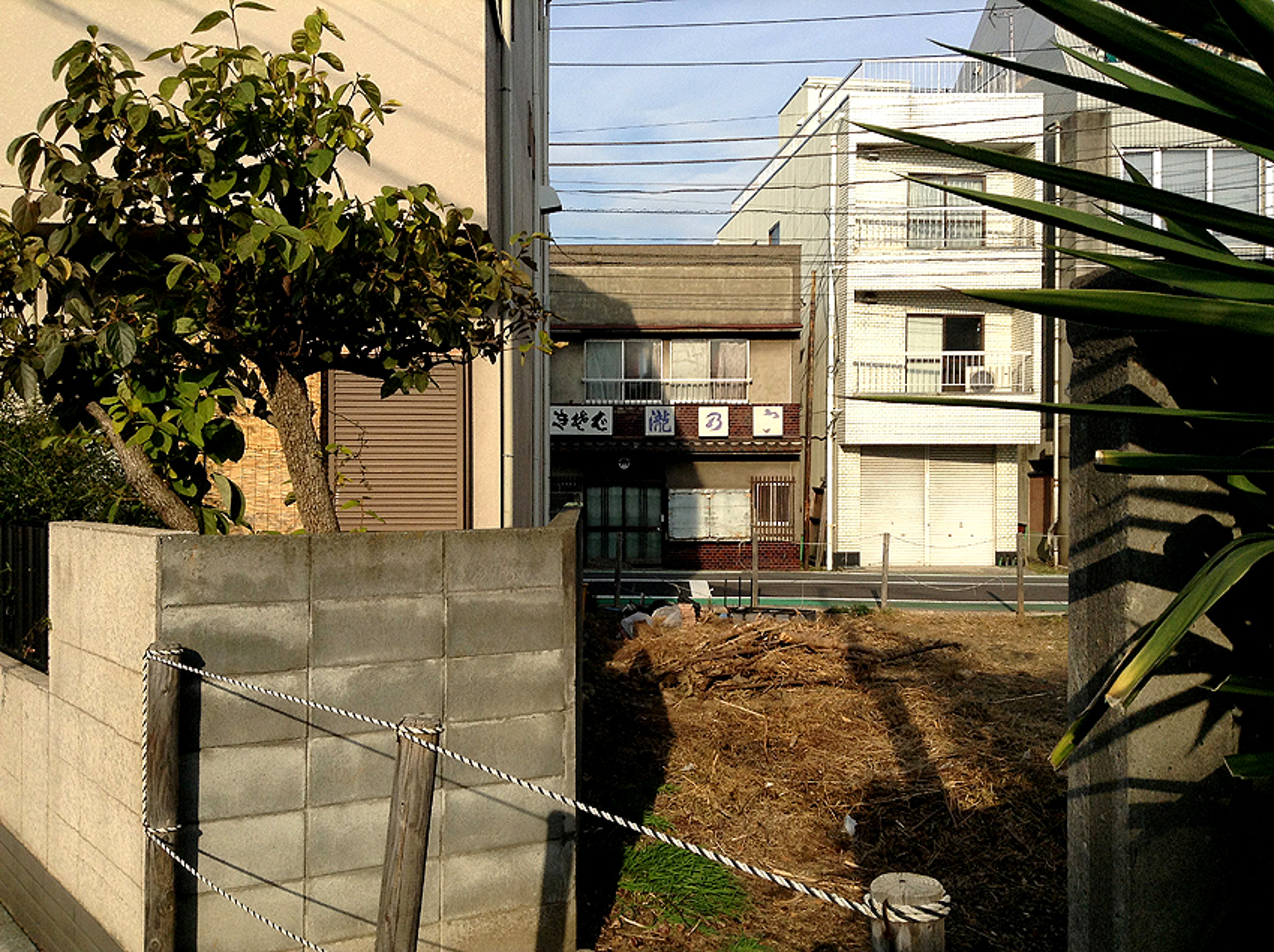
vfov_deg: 42.8
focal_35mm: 33
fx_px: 1213
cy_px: 476
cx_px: 637
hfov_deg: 55.4
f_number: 2.4
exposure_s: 1/905
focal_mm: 3.3
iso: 32
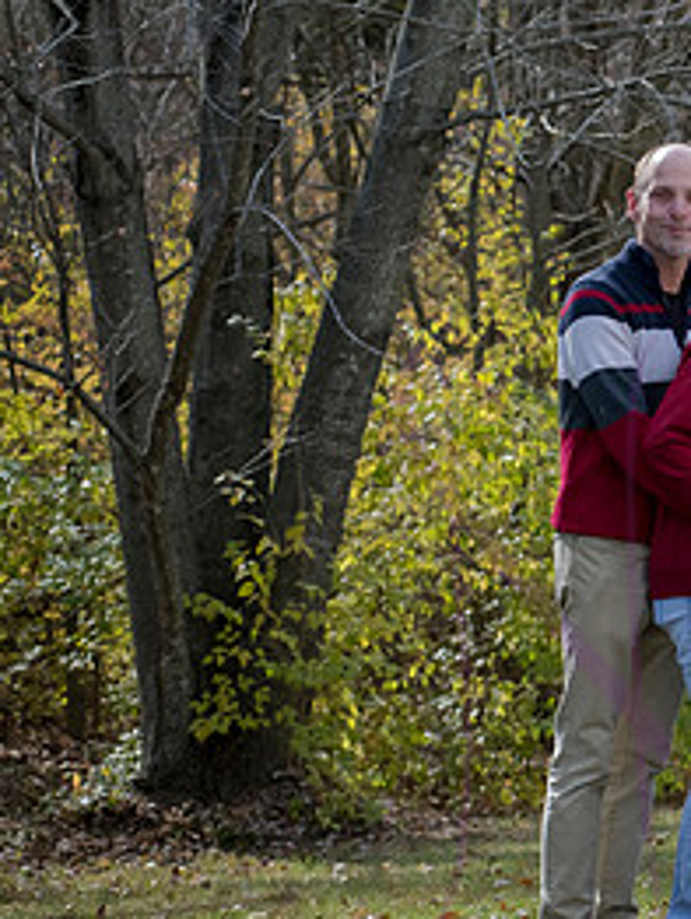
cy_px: 398
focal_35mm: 170
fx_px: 4517
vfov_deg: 11.6
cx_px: 986
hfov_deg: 8.6
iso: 400
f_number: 5.6
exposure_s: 1/800
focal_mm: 80
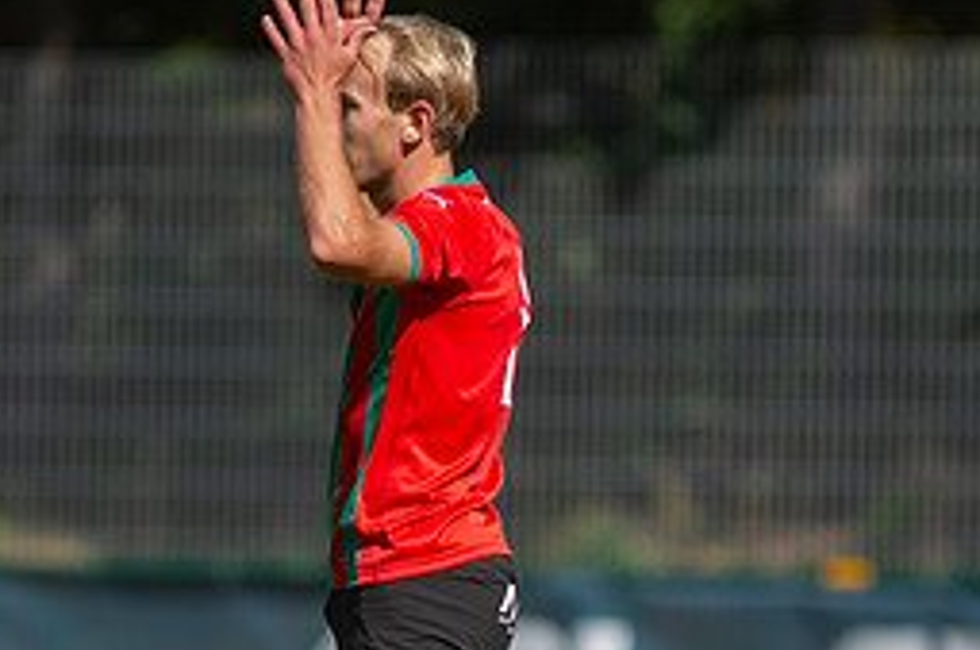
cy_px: 596
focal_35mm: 915
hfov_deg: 2.3
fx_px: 24861
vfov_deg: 1.5
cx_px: 411
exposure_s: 1/1600
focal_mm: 300
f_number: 3.2
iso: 100
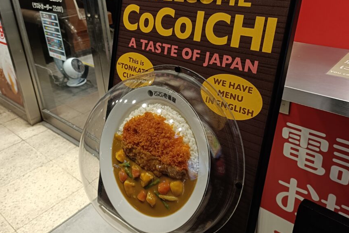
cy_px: 88
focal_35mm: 31
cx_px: 193
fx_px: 301
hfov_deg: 60.1
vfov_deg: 42.0
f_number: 1.7
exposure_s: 1/50
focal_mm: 4.7
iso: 500
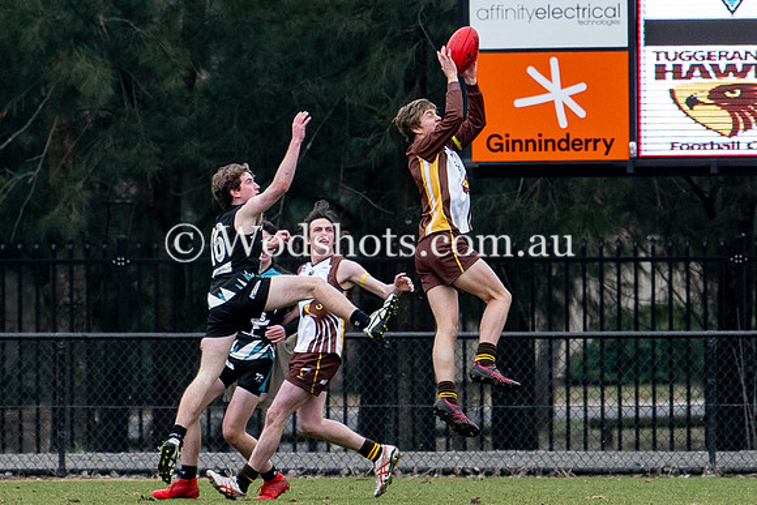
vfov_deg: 1.3
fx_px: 22650
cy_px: 265
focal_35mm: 1077
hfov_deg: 1.9
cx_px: 495
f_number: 4
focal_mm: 200
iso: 360
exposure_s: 1/800
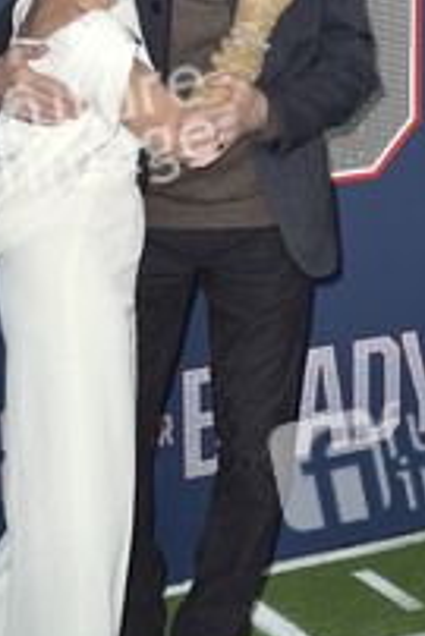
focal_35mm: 95
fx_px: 1679
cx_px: 146
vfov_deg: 21.4
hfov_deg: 14.4
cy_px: 299
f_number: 6.3
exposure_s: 1/250
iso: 500
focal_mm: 48
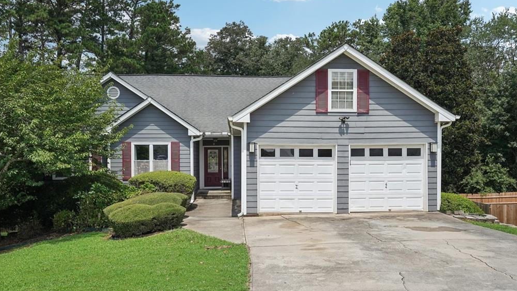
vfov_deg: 37.1
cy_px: 171
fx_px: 432
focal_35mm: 32
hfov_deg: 61.8
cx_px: 256
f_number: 8
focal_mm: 29.5
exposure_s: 1/1000
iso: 400
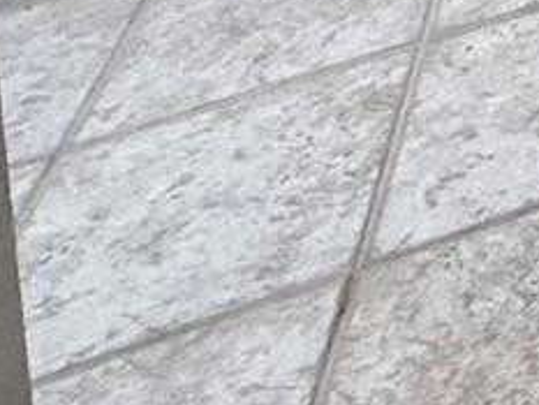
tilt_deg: -3.6
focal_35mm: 96
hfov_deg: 12.7
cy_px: -979
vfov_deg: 9.6
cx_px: 1462
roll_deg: +1.7
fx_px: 1496
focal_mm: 2.22
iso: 400
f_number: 2.2
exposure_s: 1/60
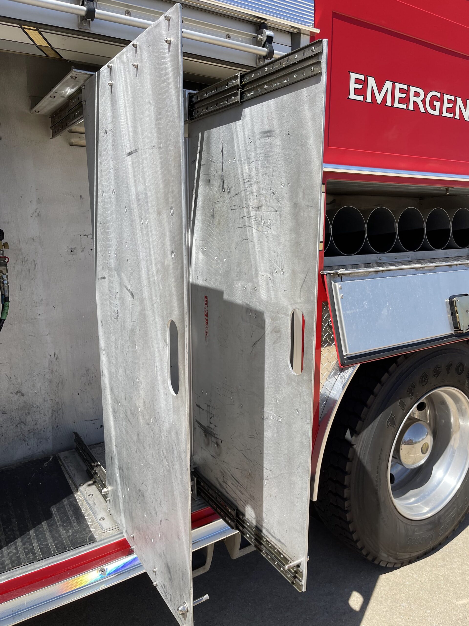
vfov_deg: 67.3
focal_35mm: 26
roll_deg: -0.7
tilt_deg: -10.7
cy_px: 313
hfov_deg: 53.1
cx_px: 234
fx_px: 470
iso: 32
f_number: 1.6
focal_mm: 5.1
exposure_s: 1/2597
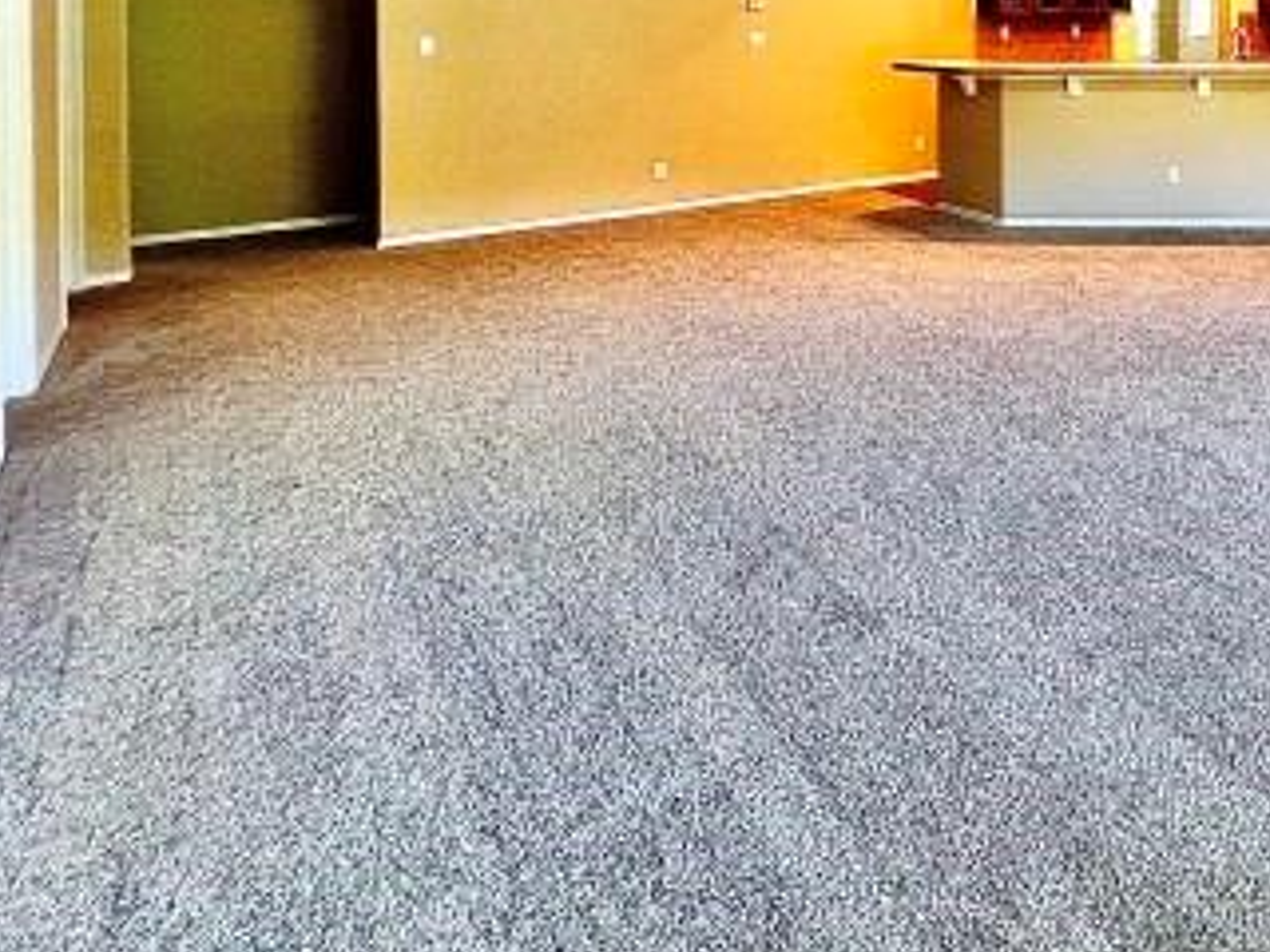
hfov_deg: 56.3
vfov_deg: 45.8
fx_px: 954
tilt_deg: -0.4
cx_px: 1183
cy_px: 28
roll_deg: -0.1
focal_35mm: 26
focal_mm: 1.57
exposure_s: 1/60
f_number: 1.8
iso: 125
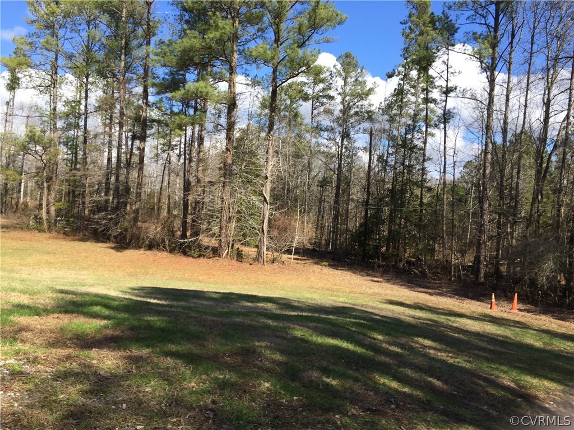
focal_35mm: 29
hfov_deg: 61.7
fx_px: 481
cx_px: 287
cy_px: 215
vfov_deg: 48.2
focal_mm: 4.15
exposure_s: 1/1199
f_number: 2.2
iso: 32
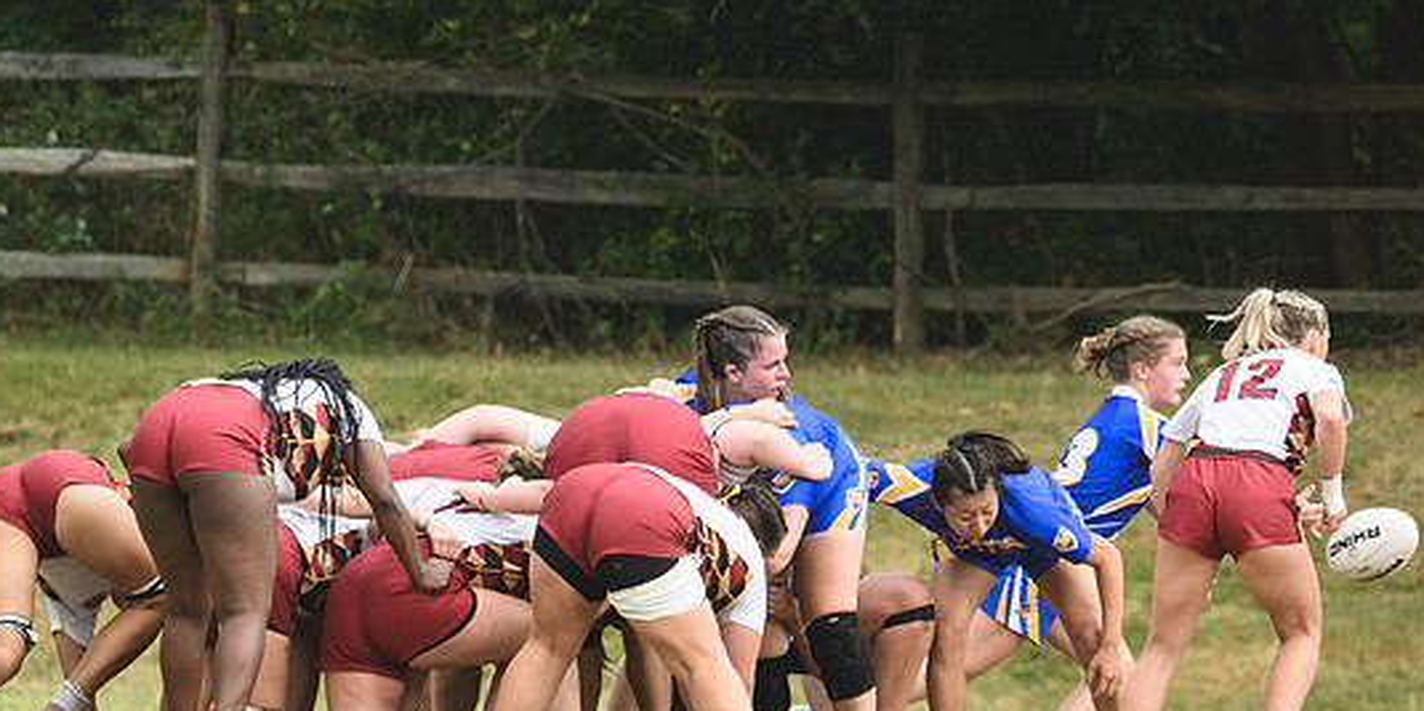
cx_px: 740
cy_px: 159
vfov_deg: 1.2
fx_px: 35088
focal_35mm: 954
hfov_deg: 2.3
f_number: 6.3
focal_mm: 460
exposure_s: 1/1000
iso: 560
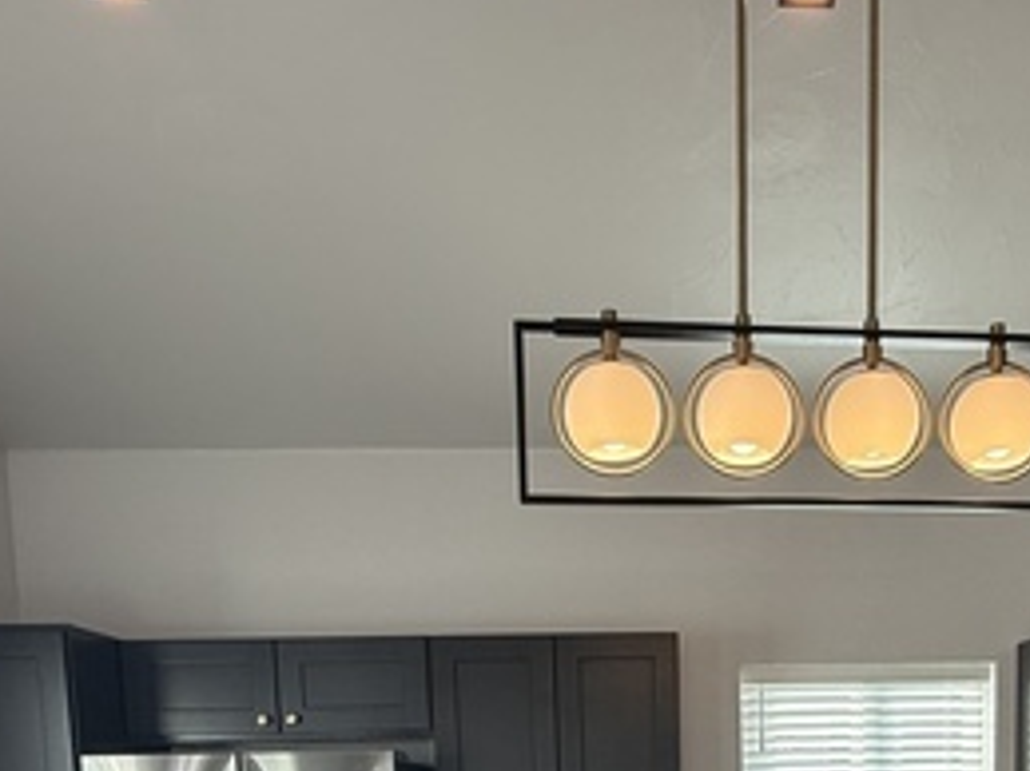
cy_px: 902
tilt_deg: -6.2
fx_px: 1071
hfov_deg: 50.4
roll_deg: +1.1
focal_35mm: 36
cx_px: 694
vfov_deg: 33.1
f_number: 2.2
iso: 64
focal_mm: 2.22
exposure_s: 1/175
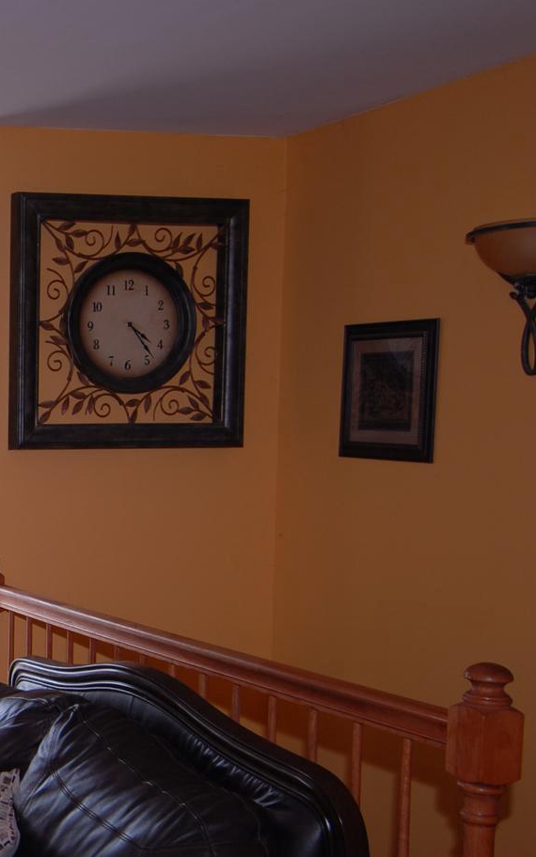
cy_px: 522
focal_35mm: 55
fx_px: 1285
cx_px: -258
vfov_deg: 36.7
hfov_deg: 20.4
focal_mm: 16
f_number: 5
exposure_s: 1/90
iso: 125
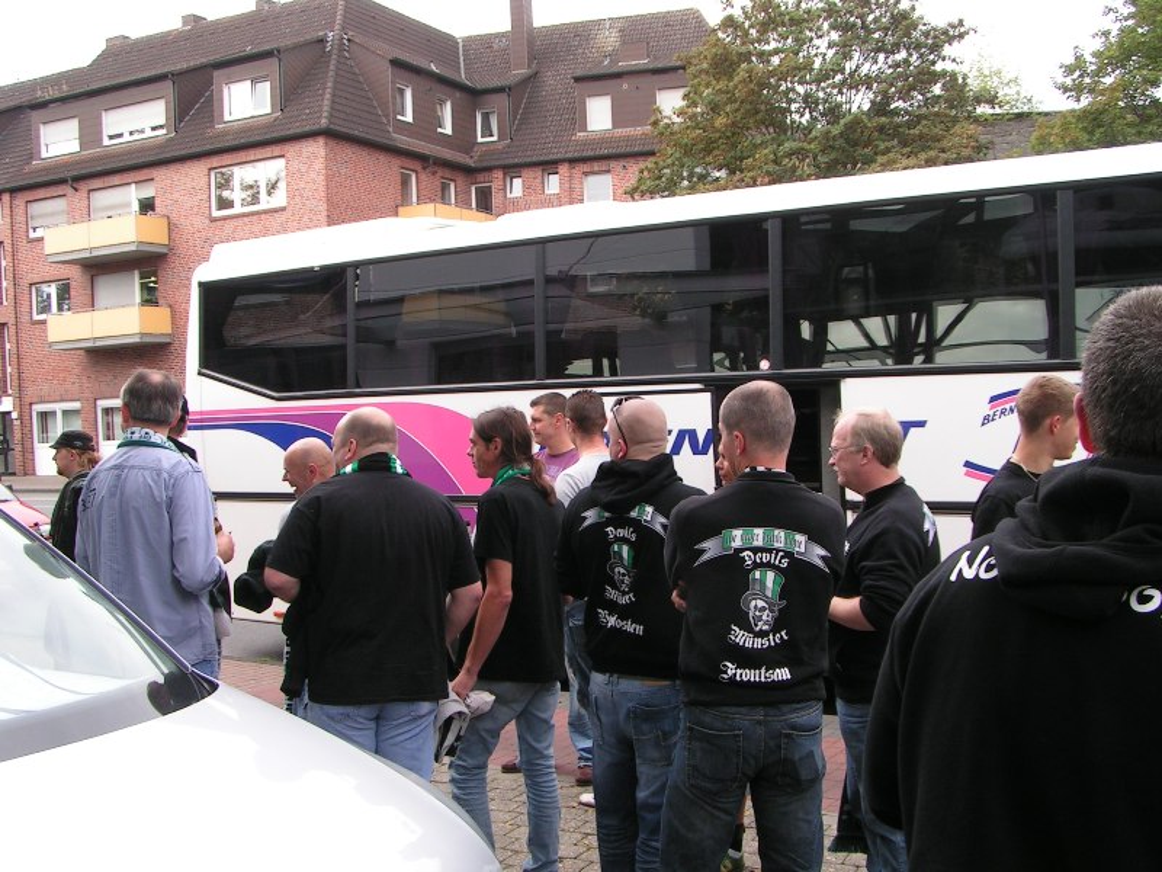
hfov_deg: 49.0
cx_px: 581
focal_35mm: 38
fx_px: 1276
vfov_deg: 37.7
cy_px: 436
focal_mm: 5.8
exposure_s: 1/60
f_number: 5.6
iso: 50
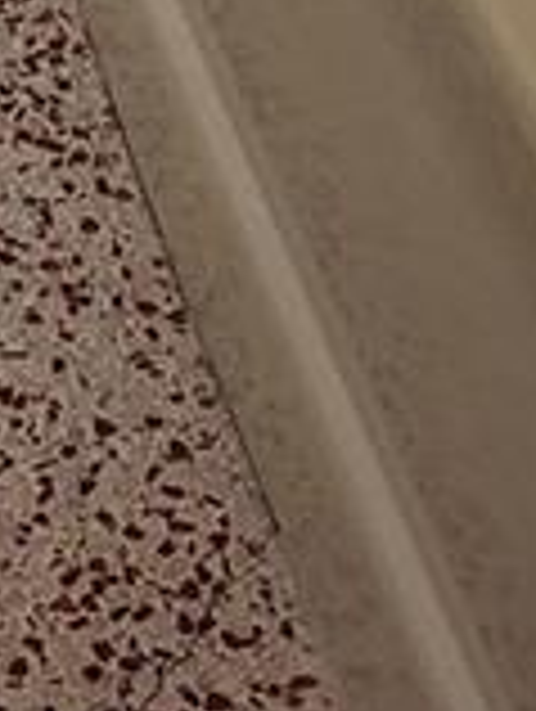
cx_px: -293
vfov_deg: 7.7
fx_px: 4056
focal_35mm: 197
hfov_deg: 7.4
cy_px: -1858
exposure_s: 1/60
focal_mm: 4.3
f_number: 2.4
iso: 160
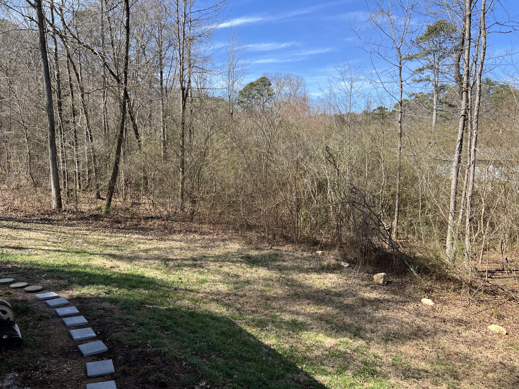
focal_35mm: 26
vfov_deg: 53.1
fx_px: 390
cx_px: 260
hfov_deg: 67.3
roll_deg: -1.3
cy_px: 194
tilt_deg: -6.0
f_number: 1.5
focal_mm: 5.7
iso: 50
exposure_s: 1/1621
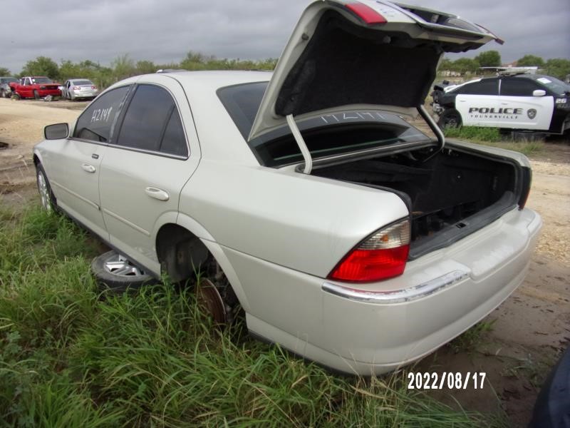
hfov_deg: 71.6
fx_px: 395
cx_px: 285
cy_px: 214
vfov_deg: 56.8
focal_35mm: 24
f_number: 3.3
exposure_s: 1/750
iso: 80
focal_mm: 4.3
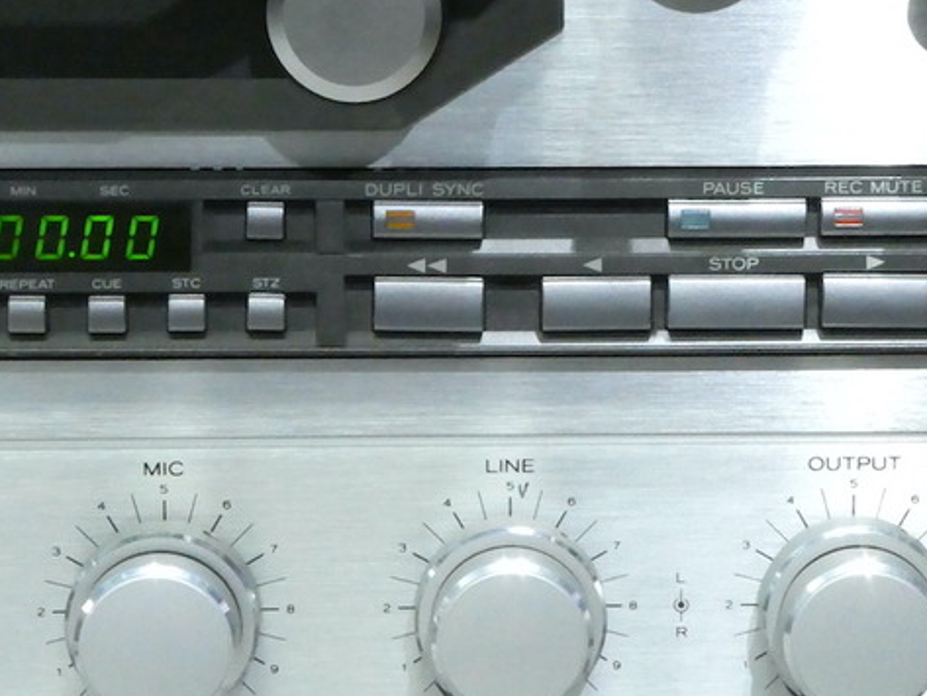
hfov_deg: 14.9
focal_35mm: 132
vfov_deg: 11.2
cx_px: 480
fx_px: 3536
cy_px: 316
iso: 1600
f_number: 8
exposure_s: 1/20
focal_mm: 11.7
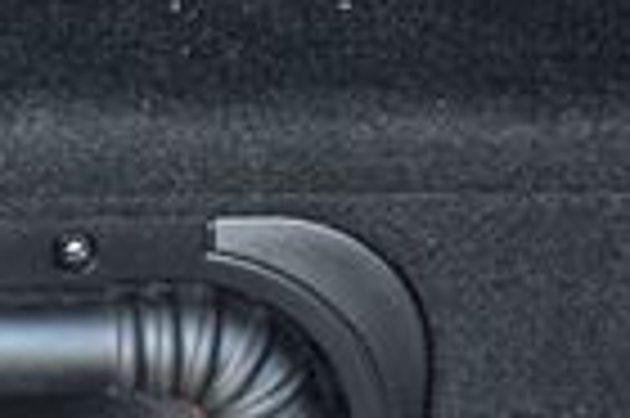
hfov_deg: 12.6
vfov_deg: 8.5
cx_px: -225
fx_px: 2749
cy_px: -171
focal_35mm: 157
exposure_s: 1/15
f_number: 6.3
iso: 720
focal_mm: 23
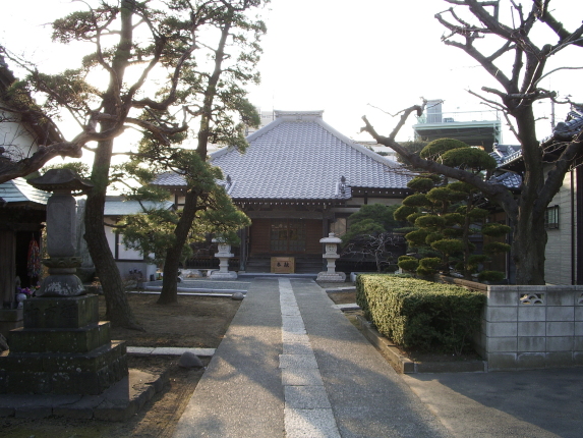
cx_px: 292
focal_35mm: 35
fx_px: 590
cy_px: 219
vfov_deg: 40.7
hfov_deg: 52.6
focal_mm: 5.8
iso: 50
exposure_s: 1/80
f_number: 4.3
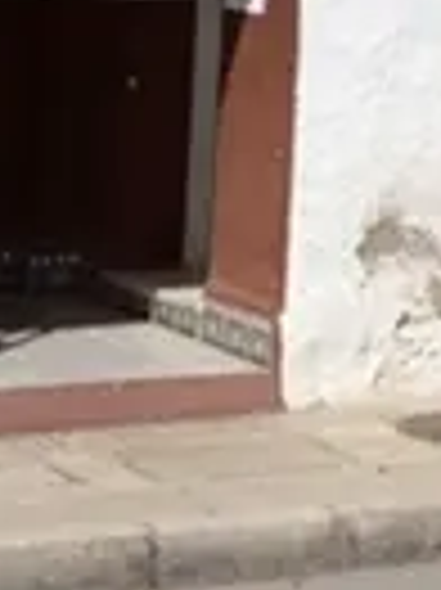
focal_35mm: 182
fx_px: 3097
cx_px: 695
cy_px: -518
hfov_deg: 8.0
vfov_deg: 10.2
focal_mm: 3.3
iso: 32
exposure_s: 1/3584
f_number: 2.4
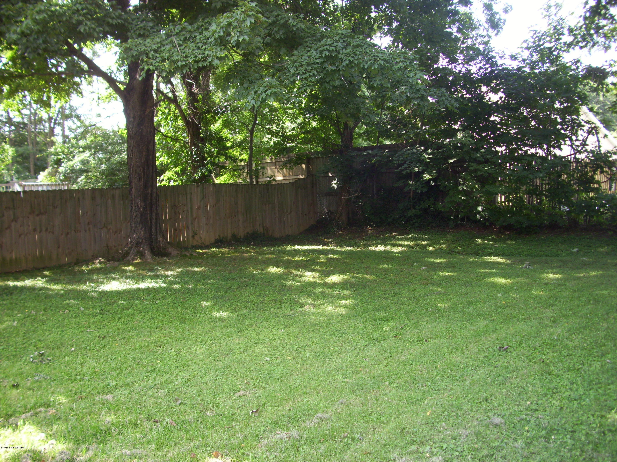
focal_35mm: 34
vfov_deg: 41.8
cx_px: 308
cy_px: 231
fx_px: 606
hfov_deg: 54.0
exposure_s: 1/60
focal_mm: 5.7
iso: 80
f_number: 2.9
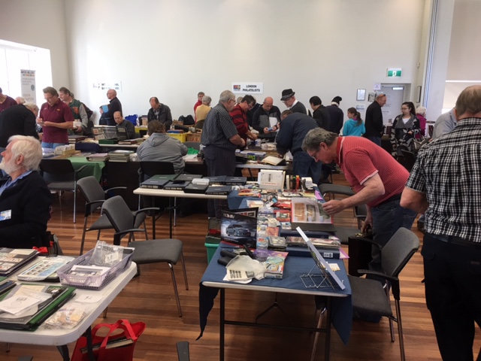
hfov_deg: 61.7
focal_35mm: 29
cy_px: 180
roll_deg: +0.3
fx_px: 403
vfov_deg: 48.2
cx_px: 240
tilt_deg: -11.3
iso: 32
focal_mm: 4.15
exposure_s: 1/33
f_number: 2.2
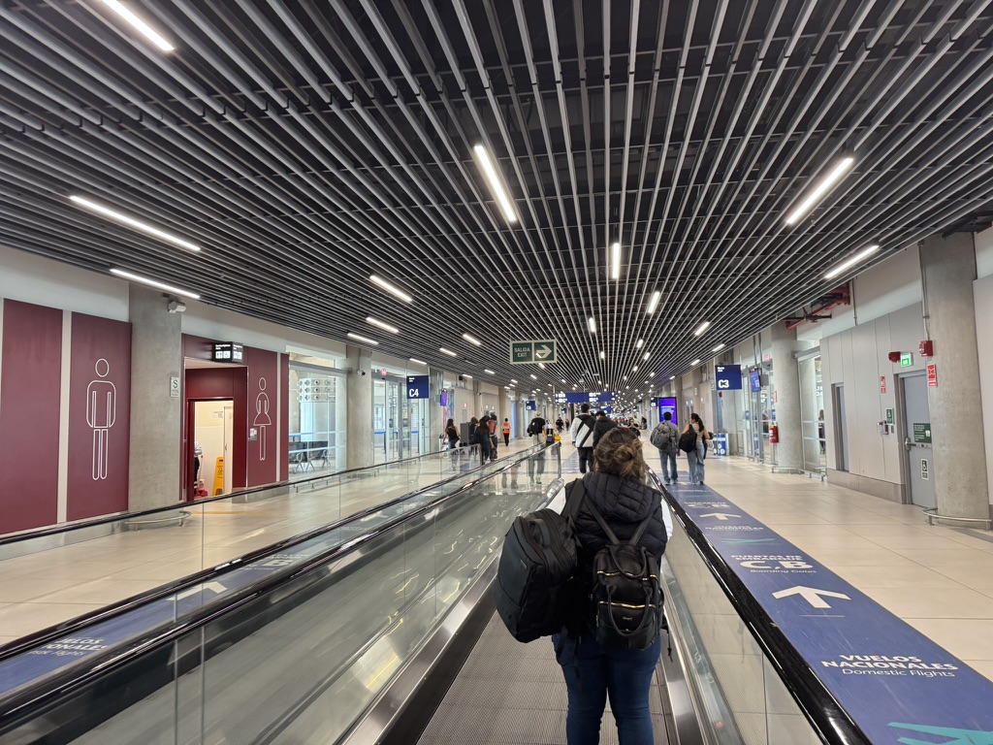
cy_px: 372
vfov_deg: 56.8
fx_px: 688
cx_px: 496
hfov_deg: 71.6
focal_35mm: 24
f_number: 1.78
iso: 250
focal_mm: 6.76
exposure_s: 1/60
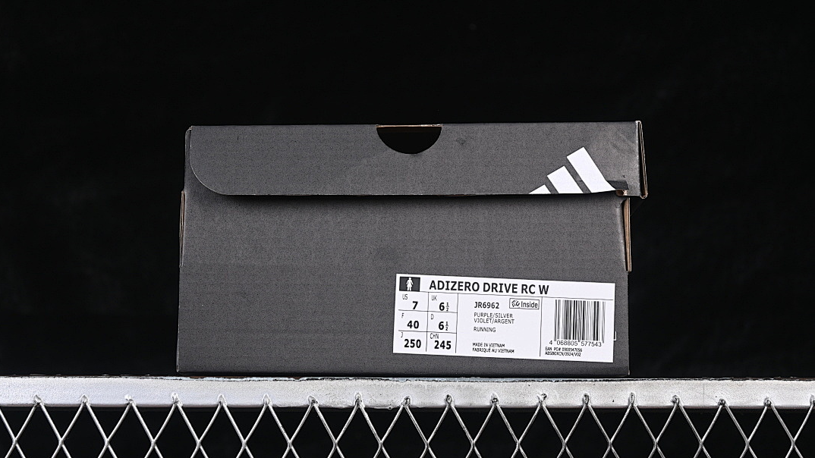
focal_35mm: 79
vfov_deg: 15.3
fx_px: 1707
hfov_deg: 26.9
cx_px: 406
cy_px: 206
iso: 160
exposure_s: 1/60
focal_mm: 50
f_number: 6.3
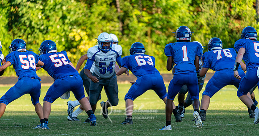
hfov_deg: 5.1
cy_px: 84
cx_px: 130
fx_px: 2915
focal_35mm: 431
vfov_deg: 2.7
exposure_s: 1/1000
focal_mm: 400
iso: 1000
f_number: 5.6
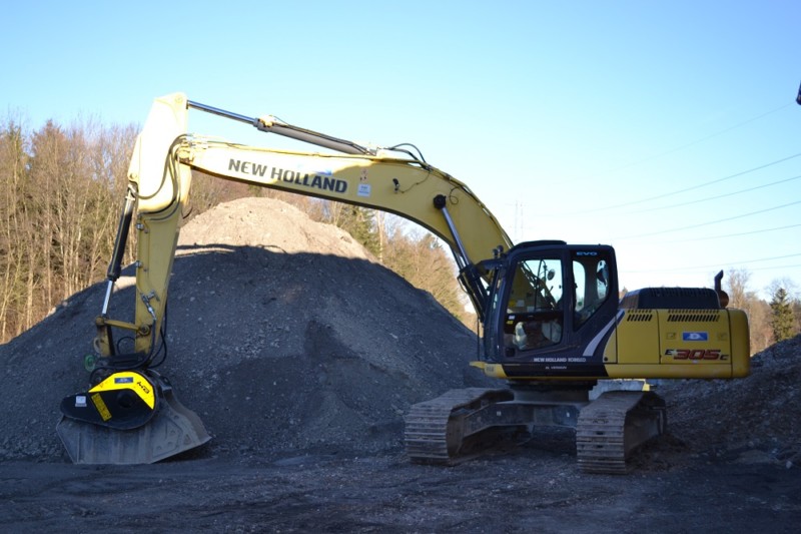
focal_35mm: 39
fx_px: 868
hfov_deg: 49.6
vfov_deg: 34.2
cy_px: 267
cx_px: 400
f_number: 4.2
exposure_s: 1/200
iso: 100
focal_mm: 26
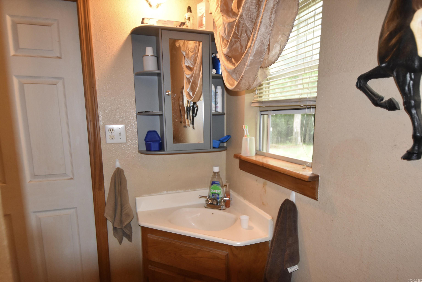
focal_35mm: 21
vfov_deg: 59.5
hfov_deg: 81.2
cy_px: 141
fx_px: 246
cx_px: 211
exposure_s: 1/60
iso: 1100
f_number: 4
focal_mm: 14
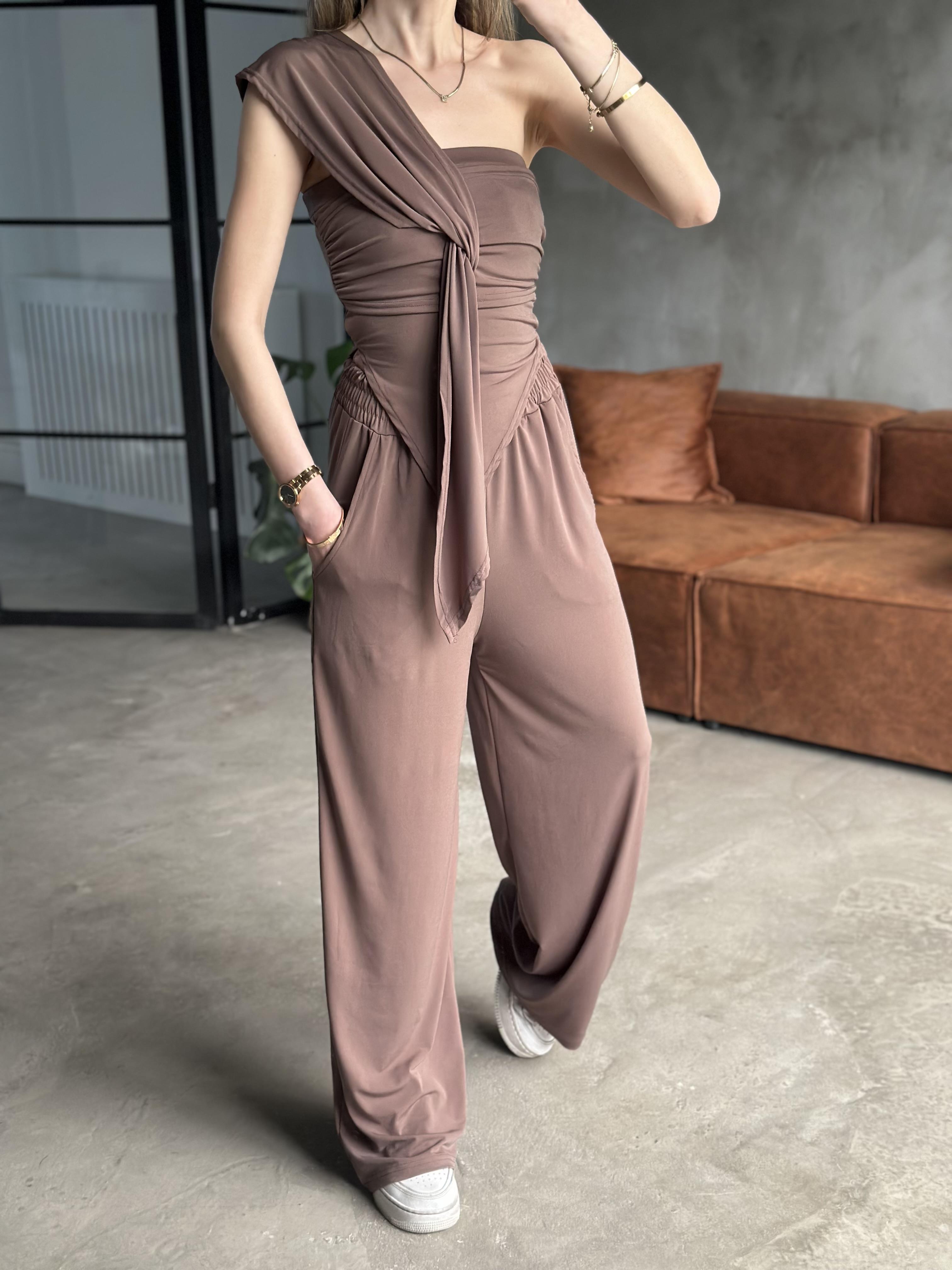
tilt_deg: -31.3
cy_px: 635
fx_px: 1760
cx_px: 476
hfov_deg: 30.3
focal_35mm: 48
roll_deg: +0.3
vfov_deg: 39.7
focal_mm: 6.86
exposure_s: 1/60
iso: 250
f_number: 1.78
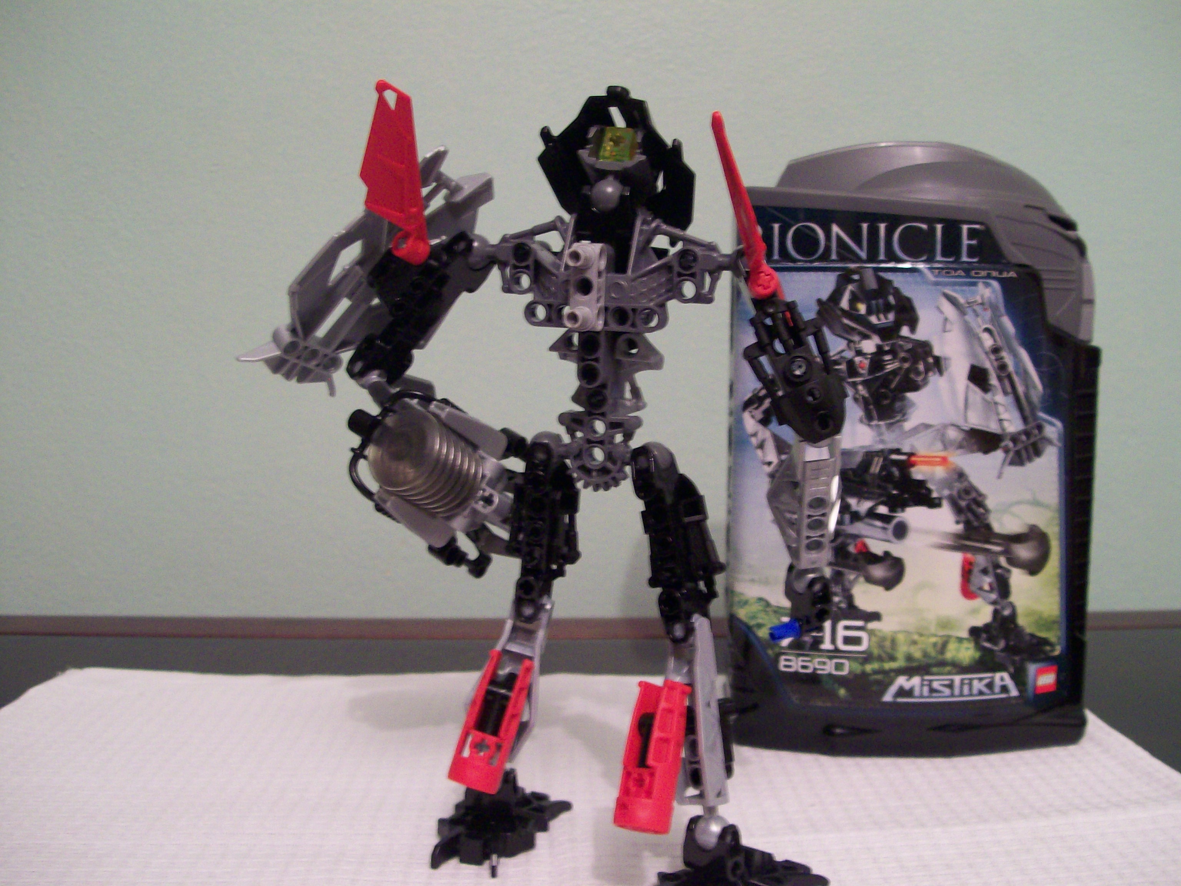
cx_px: 590
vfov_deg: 39.7
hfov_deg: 51.4
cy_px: 443
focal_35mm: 36
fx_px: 1228
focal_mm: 6
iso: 160
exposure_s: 1/8
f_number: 2.7
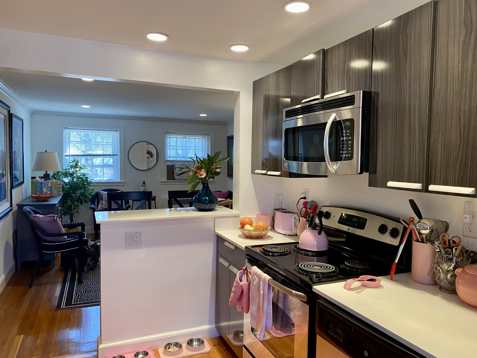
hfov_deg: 67.3
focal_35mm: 26
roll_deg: -0.7
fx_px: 358
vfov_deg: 53.1
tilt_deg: -4.4
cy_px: 179
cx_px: 238
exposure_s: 1/60
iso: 100
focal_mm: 4.25
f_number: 1.8
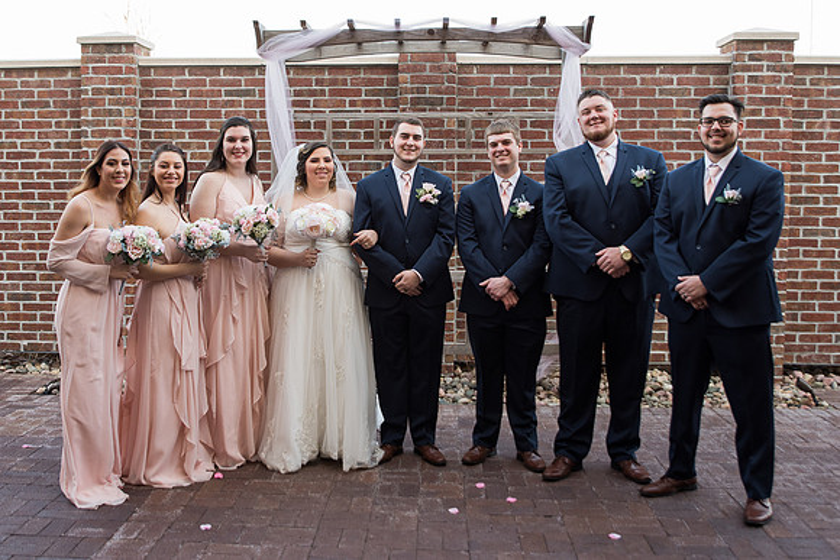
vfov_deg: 35.1
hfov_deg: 50.6
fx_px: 885
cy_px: 240
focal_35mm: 38
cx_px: 369
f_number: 3.5
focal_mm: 26
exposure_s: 1/200
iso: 320
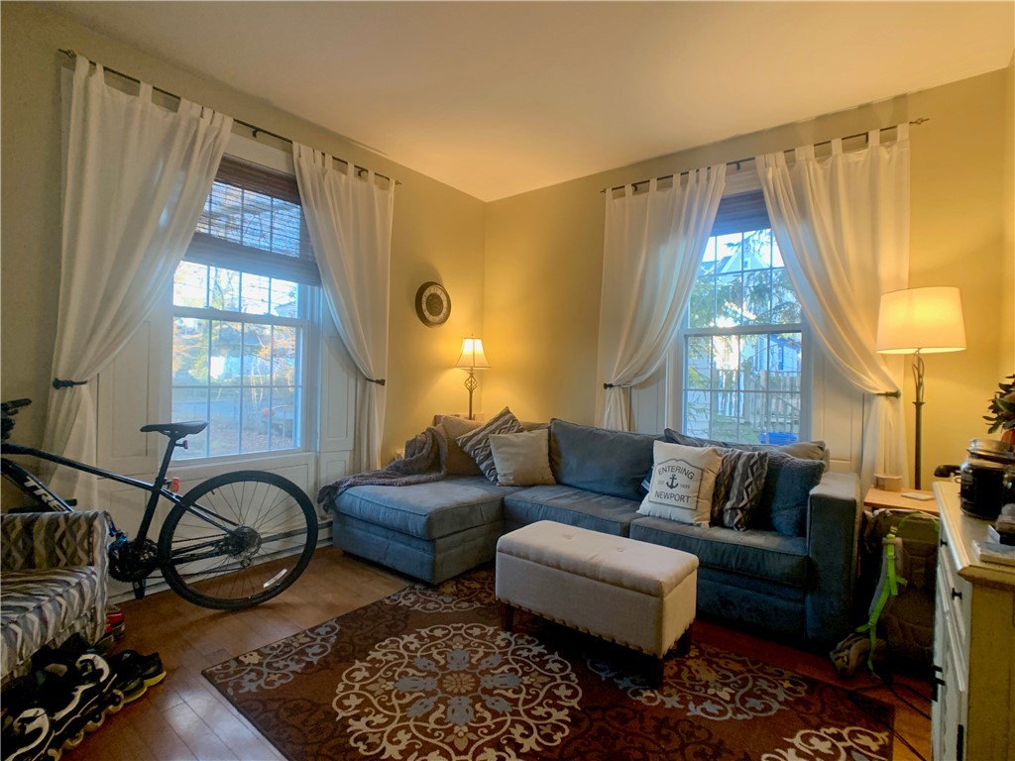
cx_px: 508
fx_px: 762
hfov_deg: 67.3
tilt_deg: -1.1
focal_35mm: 26
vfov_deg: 53.1
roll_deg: -1.8
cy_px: 380
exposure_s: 1/60
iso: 250
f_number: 1.8
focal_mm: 4.25
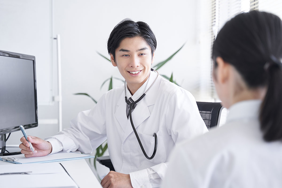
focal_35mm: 58
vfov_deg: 23.4
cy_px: 94
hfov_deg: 34.5
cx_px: 141
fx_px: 454
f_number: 2.8
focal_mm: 58
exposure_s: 1/100
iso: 500
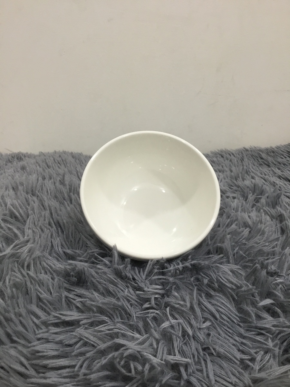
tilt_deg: -19.8
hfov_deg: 45.4
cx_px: 145
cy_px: 194
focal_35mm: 31
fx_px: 346
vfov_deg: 58.4
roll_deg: -0.4
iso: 80
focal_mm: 3.3
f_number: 2.4
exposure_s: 1/33
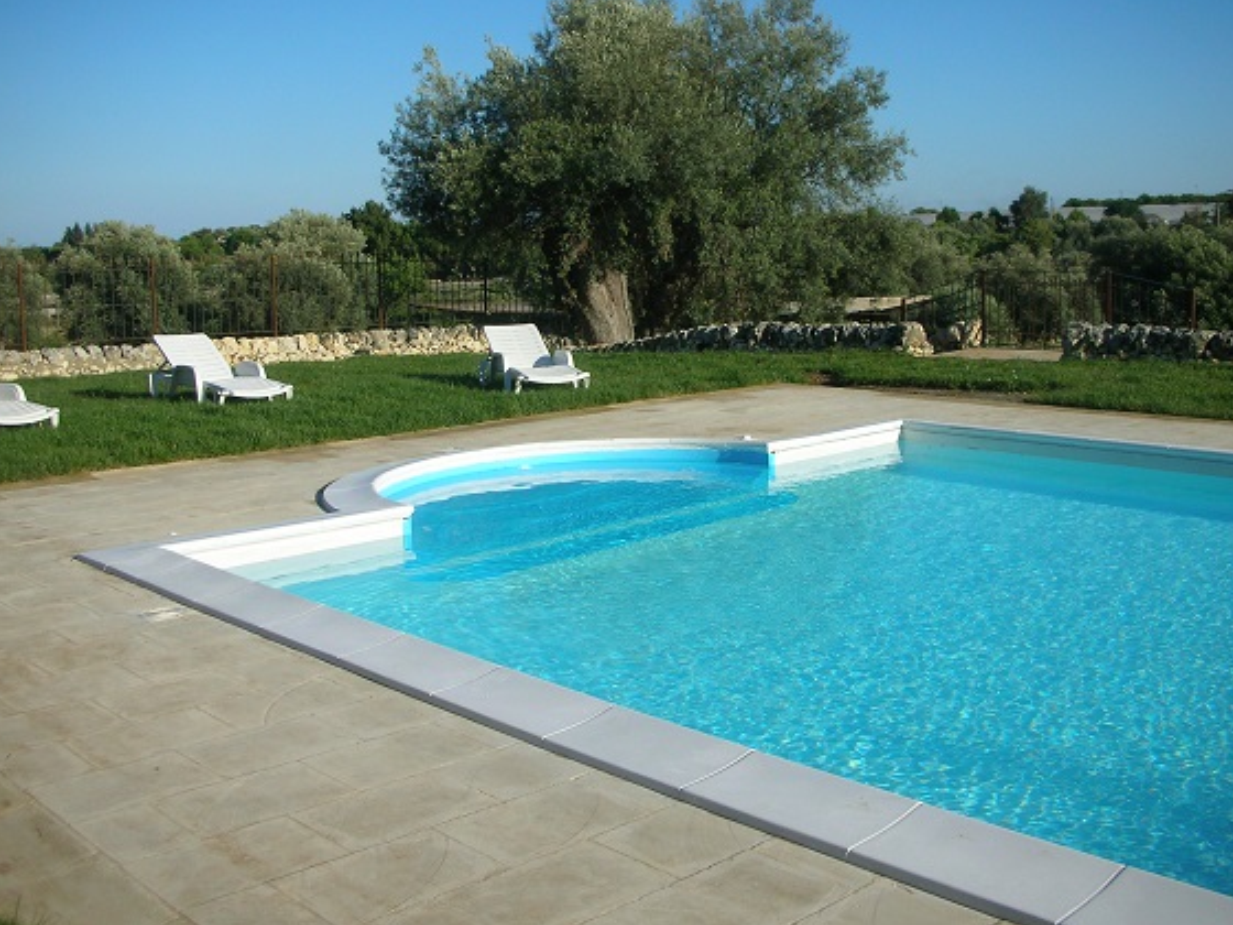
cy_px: 401
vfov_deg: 35.9
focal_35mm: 40
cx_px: 634
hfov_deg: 46.8
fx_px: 1425
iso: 50
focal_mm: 5.8
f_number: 8.5
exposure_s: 1/169
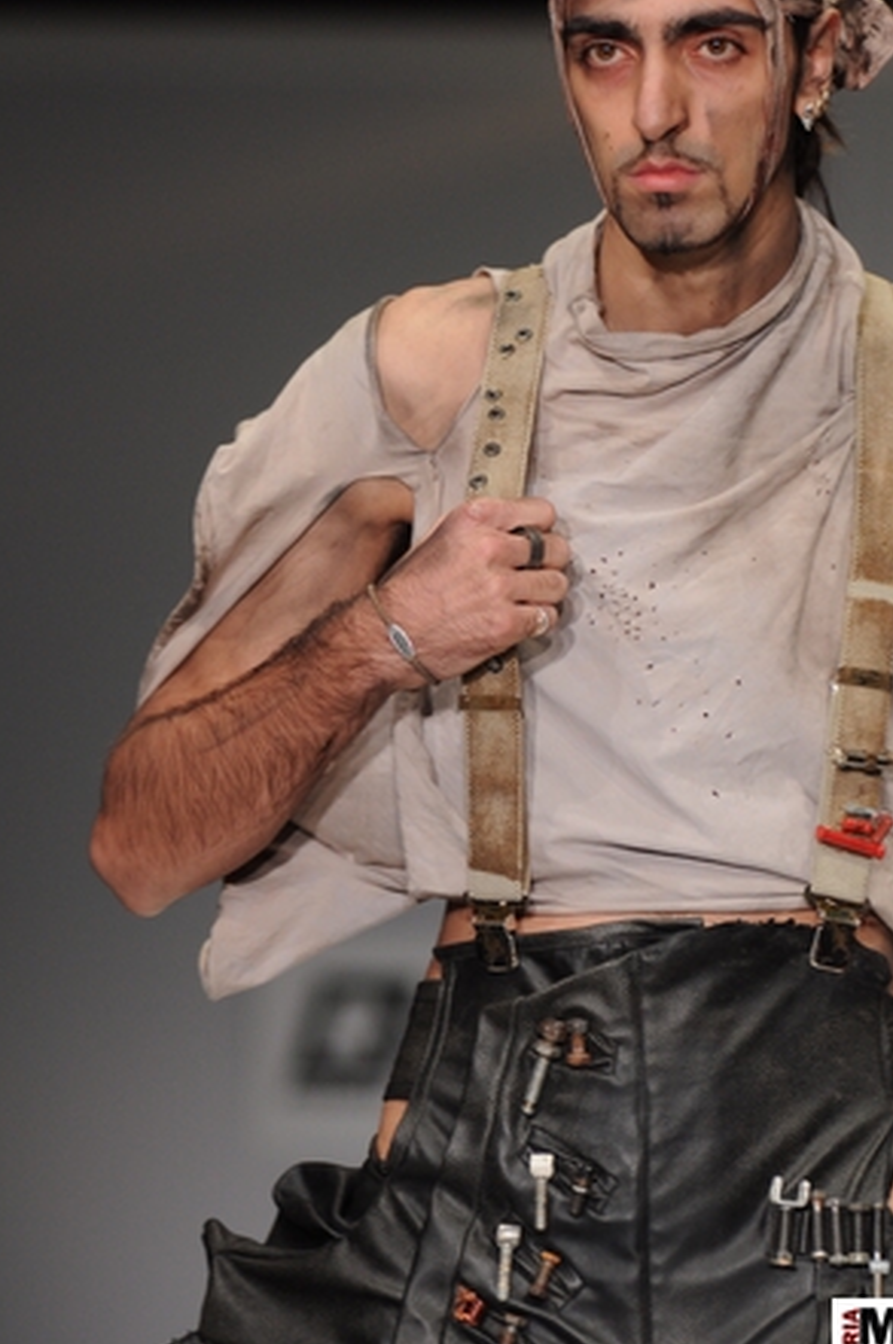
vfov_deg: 8.6
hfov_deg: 5.7
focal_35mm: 239
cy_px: 594
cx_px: 514
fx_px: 8898
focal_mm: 135
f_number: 3.5
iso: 640
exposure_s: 1/250
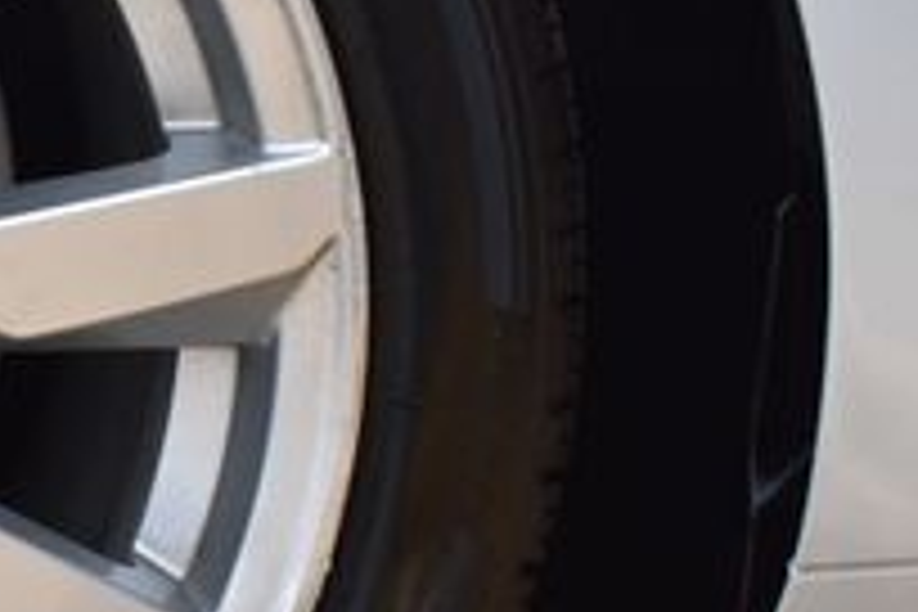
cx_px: -513
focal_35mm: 160
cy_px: 288
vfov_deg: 8.6
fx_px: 4080
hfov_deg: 12.2
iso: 400
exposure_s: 1/320
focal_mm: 34
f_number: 10
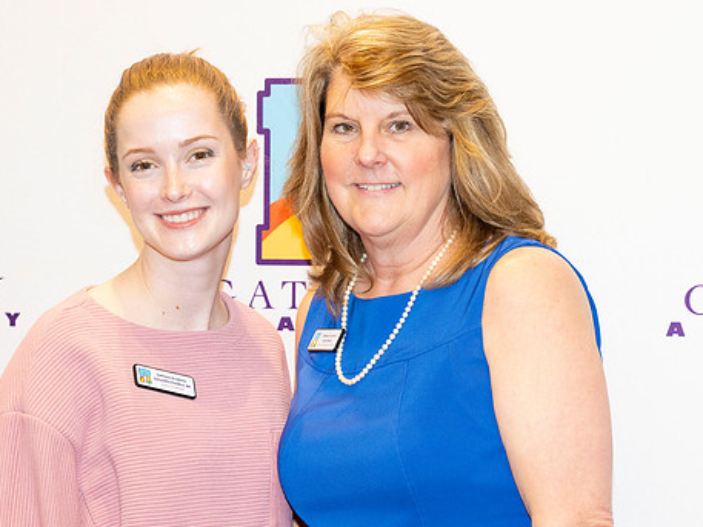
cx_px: 341
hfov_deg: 13.1
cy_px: 318
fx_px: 3067
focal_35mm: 151
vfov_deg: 9.8
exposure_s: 1/100
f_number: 5.6
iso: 1000
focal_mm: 101
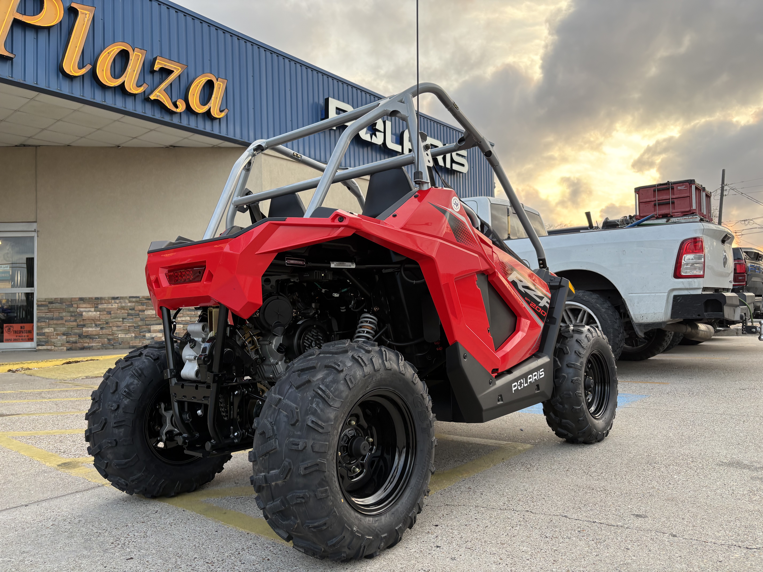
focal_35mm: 26
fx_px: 573
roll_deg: +1.6
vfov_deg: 53.1
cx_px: 382
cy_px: 286
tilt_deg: +3.6
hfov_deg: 67.3
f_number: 1.6
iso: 50
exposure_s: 1/122
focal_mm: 5.96
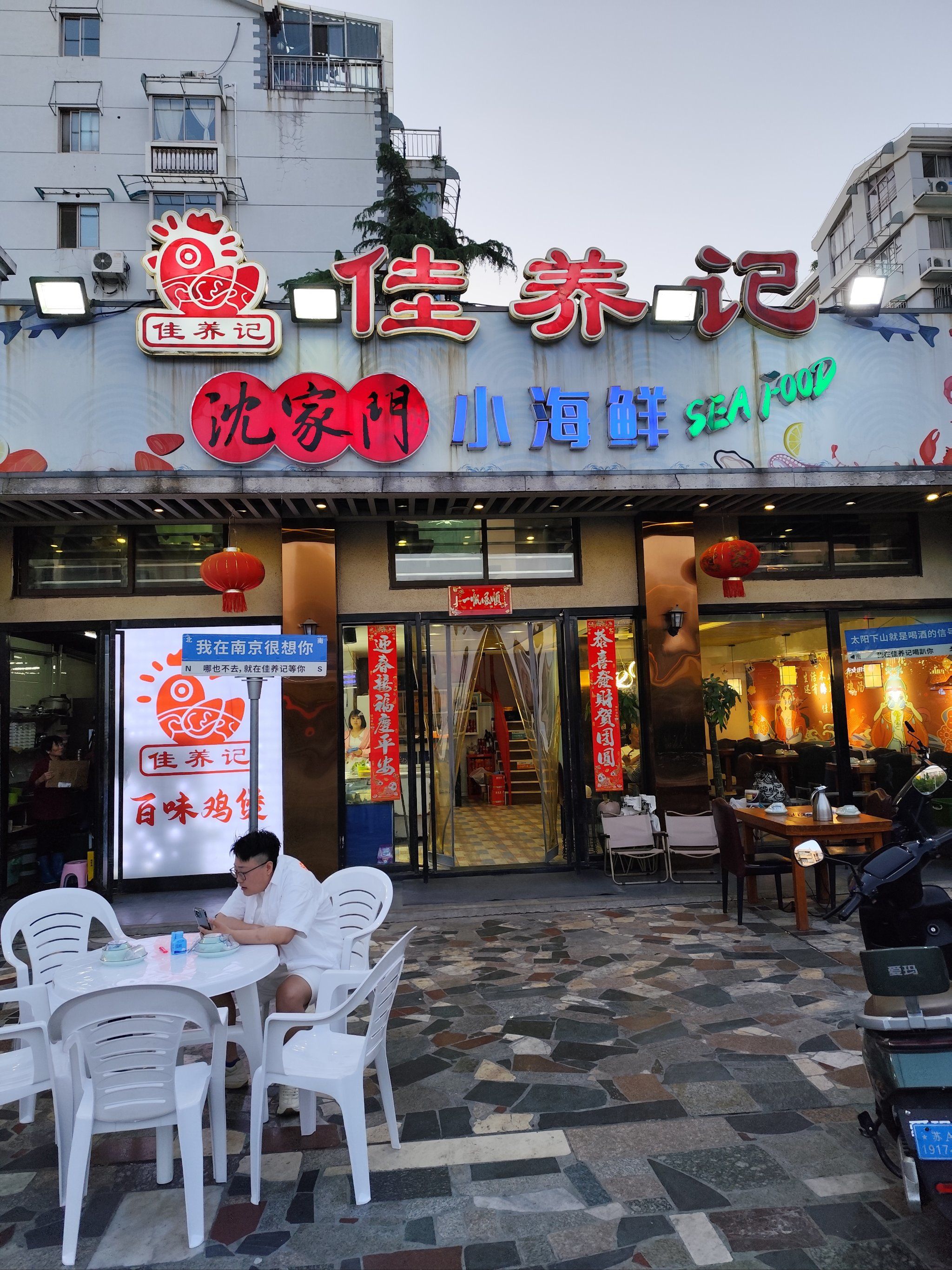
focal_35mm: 23
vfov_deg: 73.9
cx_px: 476
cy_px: 635
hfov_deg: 58.9
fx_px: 843
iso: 80
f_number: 1.65
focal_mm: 6.14
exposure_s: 1/100
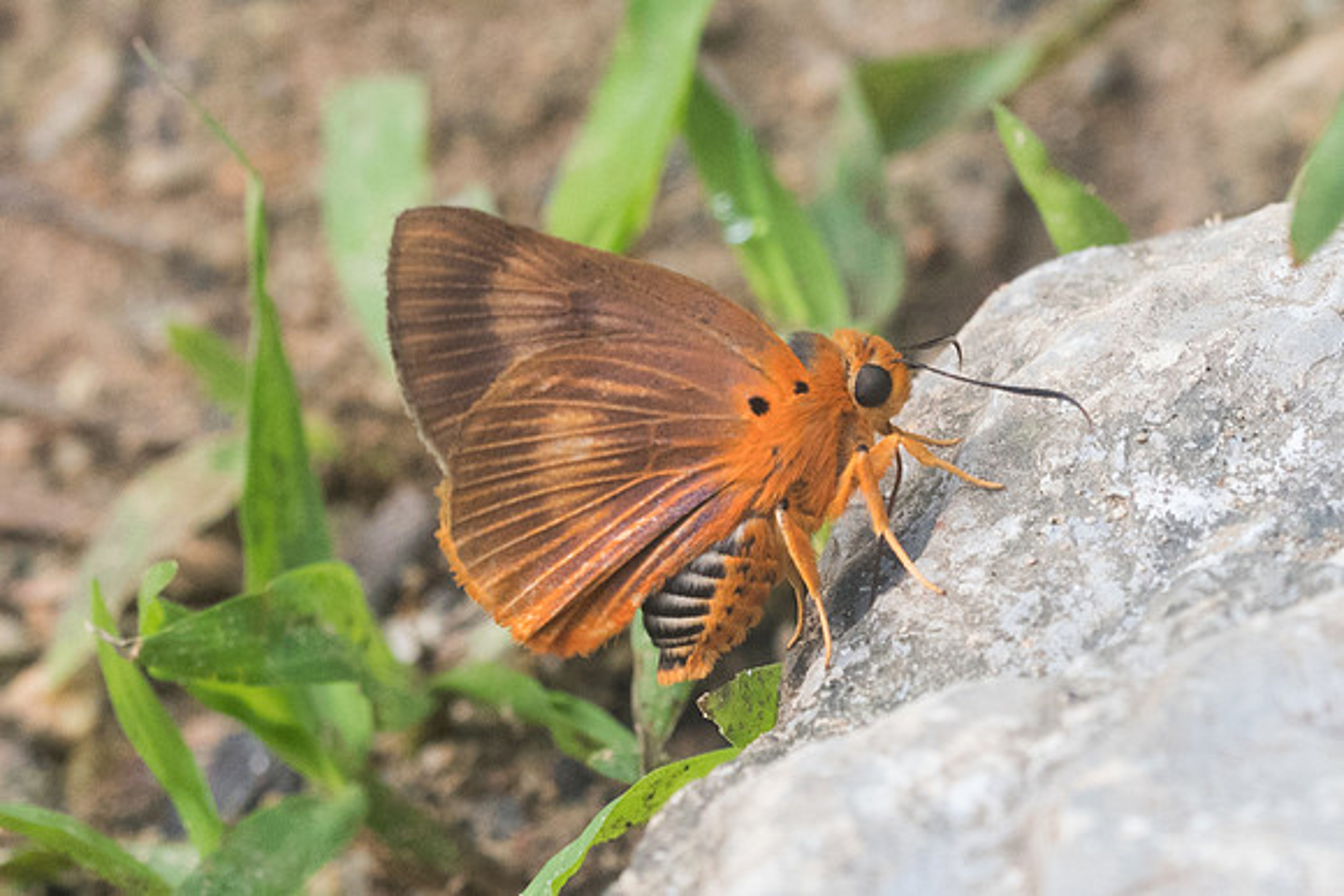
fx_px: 22387
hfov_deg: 3.4
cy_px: 507
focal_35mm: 600
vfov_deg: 2.3
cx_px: 672
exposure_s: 1/250
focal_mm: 150
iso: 800
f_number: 8
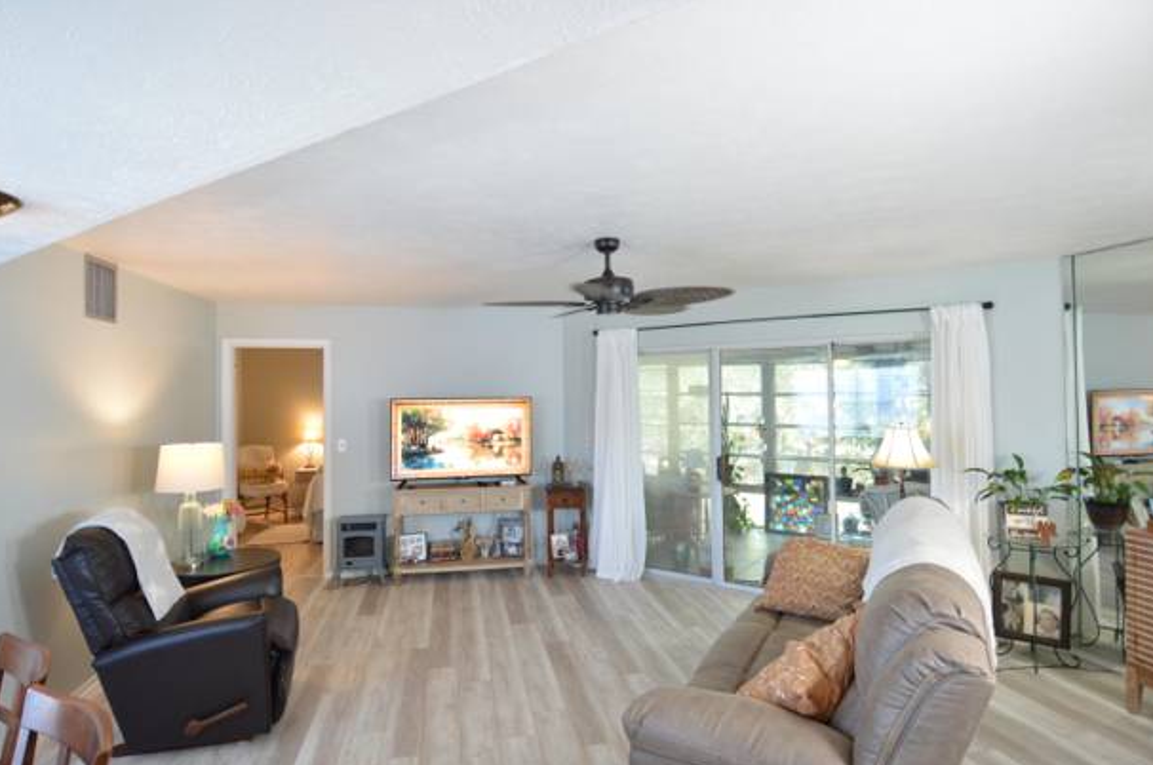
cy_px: 384
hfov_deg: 87.0
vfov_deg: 64.4
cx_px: 569
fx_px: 608
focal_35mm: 19
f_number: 4
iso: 800
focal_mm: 12
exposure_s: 1/50
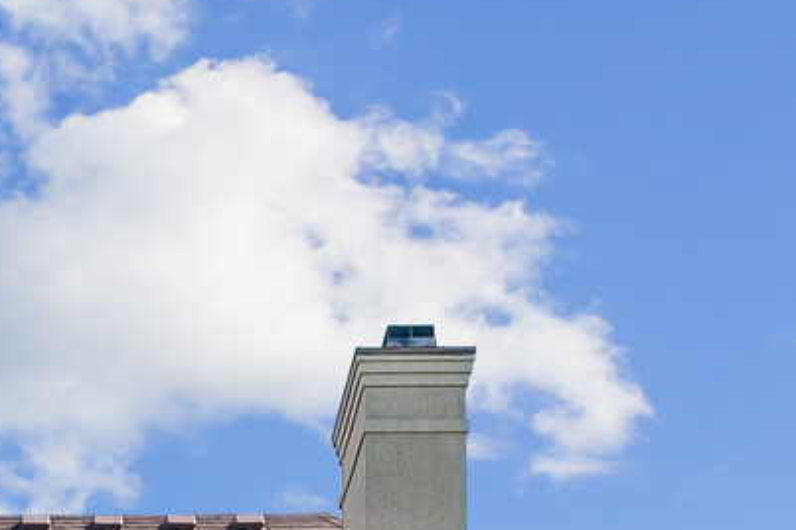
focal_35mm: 115
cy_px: 1054
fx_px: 2541
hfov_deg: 17.5
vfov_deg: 10.9
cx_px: 59
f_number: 8
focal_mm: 19
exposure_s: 1/640
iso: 400
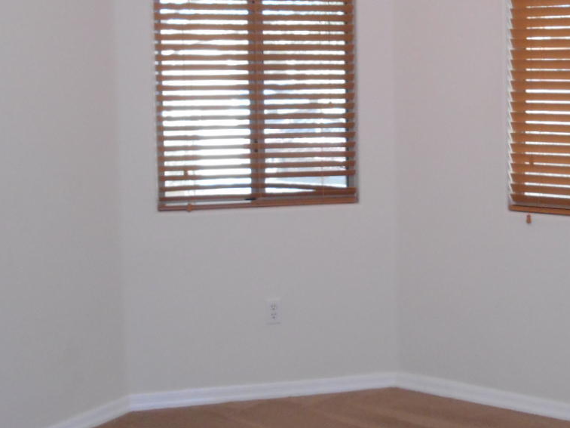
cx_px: 409
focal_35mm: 55
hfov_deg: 34.4
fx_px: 906
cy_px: 133
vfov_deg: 26.4
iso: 320
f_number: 3.4
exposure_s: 1/25
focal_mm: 4.7
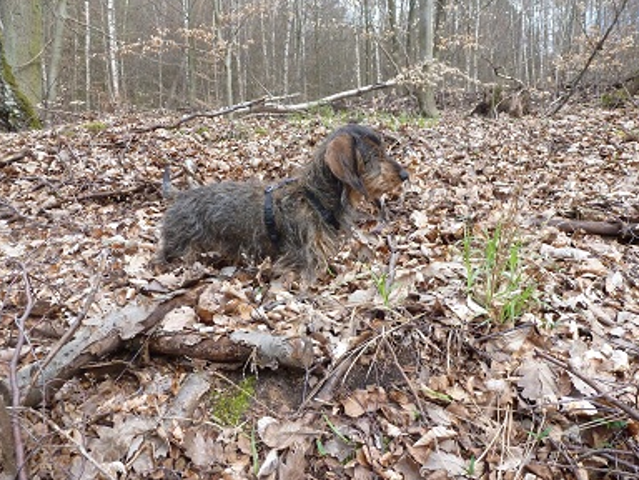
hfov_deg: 69.4
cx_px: 328
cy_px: 235
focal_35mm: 25
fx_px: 461
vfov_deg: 54.9
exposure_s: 1/200
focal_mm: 4.3
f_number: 3.3
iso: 200
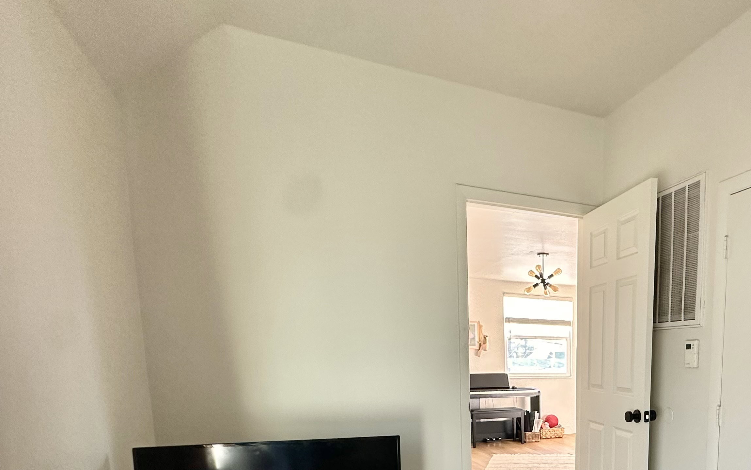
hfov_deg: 66.0
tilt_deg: -7.4
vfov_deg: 43.0
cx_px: 564
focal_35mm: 26
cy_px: 435
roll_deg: +0.1
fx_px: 532
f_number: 2.2
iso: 200
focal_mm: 2.22
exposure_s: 1/99
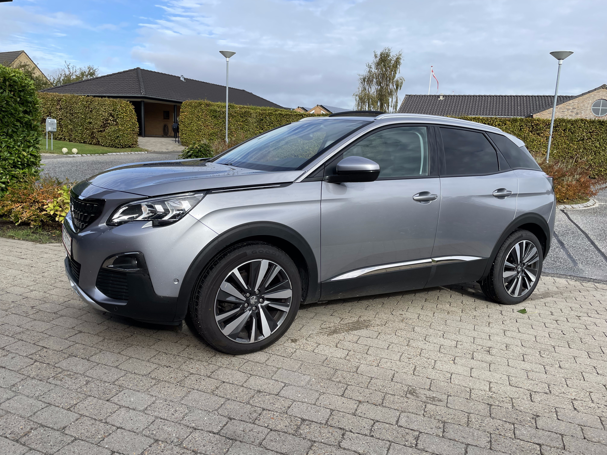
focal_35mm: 26
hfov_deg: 67.3
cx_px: 304
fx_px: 456
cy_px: 228
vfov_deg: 53.1
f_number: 1.6
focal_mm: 4.2
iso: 32
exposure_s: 1/2257
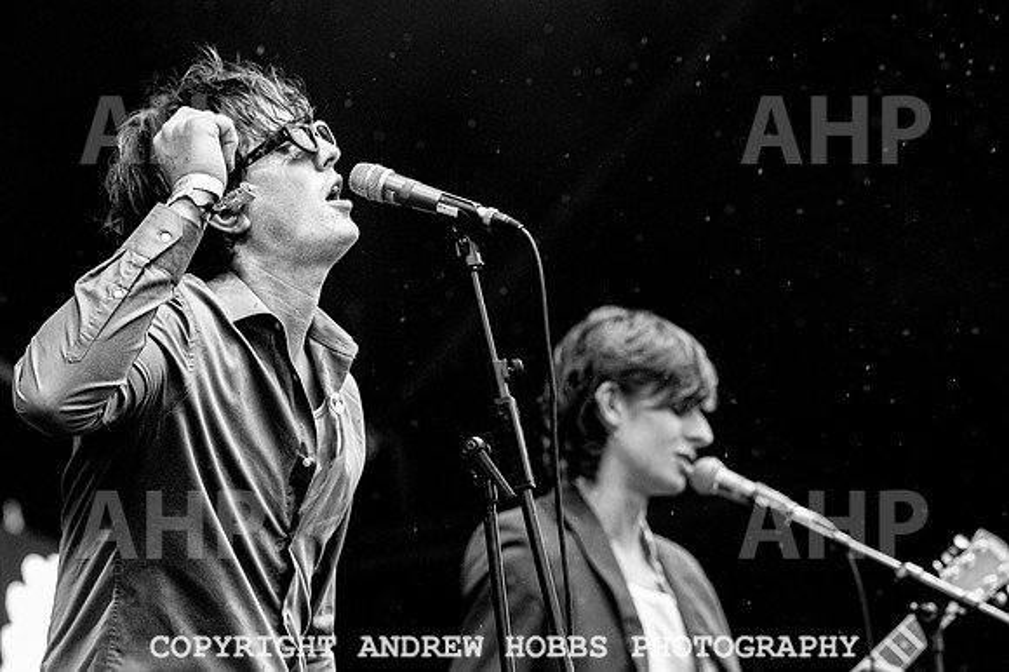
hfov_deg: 10.3
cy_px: 336
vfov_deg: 6.9
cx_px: 504
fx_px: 5602
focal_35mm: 200
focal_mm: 200
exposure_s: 1/1000
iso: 8000
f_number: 5.6
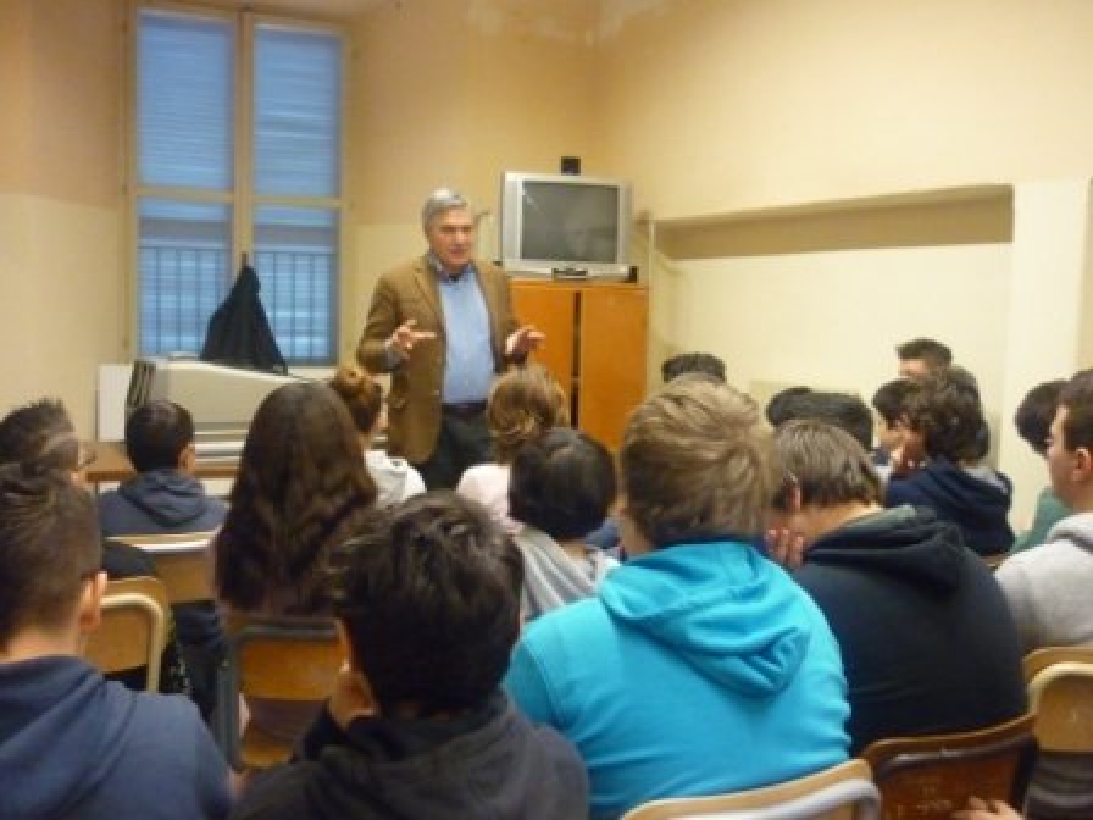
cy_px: 410
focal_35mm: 33
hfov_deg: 55.4
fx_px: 1042
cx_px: 546
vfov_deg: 42.9
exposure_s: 1/40
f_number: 2.8
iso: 800
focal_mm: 5.5
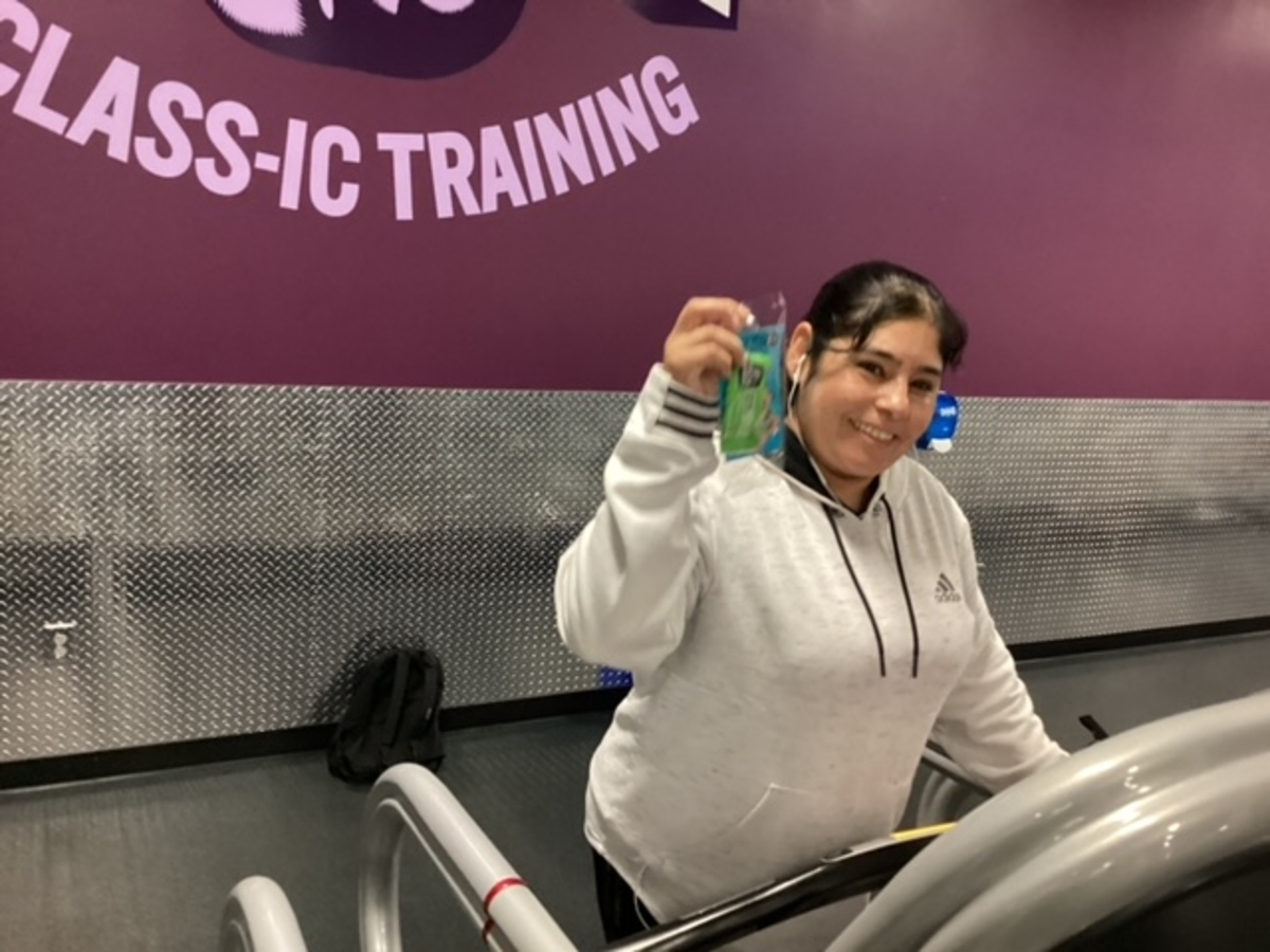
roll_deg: -5.6
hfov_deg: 58.4
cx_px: 635
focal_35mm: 31
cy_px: 476
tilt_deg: -15.2
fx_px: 1137
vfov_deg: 45.4
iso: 400
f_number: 2.4
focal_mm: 3.3
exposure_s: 1/40
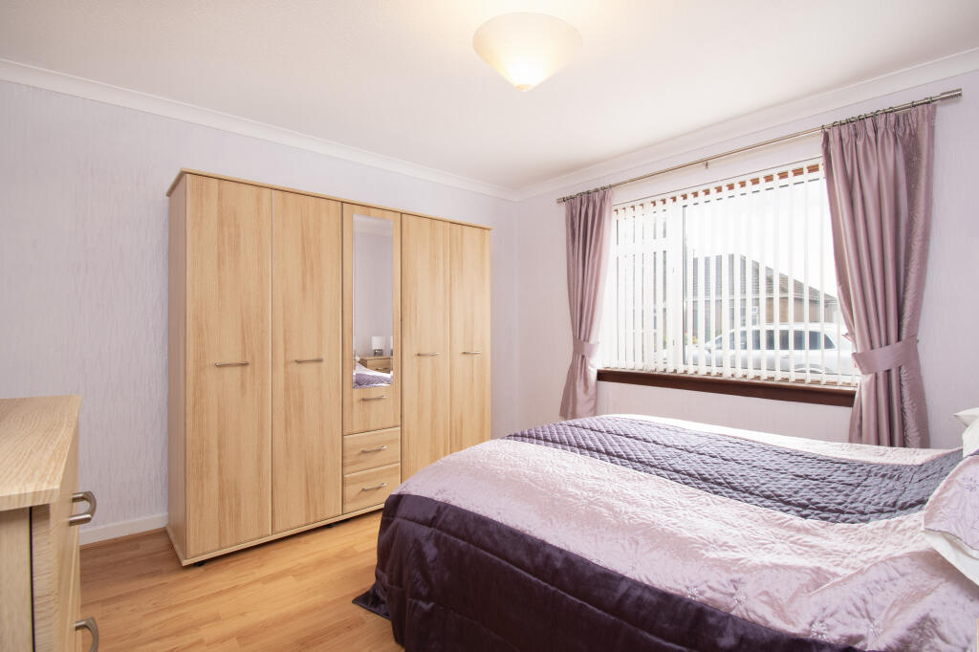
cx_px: 490
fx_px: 408
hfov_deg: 100.4
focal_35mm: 15
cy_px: 326
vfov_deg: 77.3
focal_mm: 10
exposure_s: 1/15
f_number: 8
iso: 320
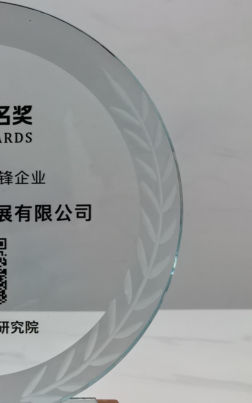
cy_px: 205
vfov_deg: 33.0
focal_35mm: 62
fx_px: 681
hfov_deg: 19.9
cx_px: -33
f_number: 4
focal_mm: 5.75
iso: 200
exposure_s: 1/33.3
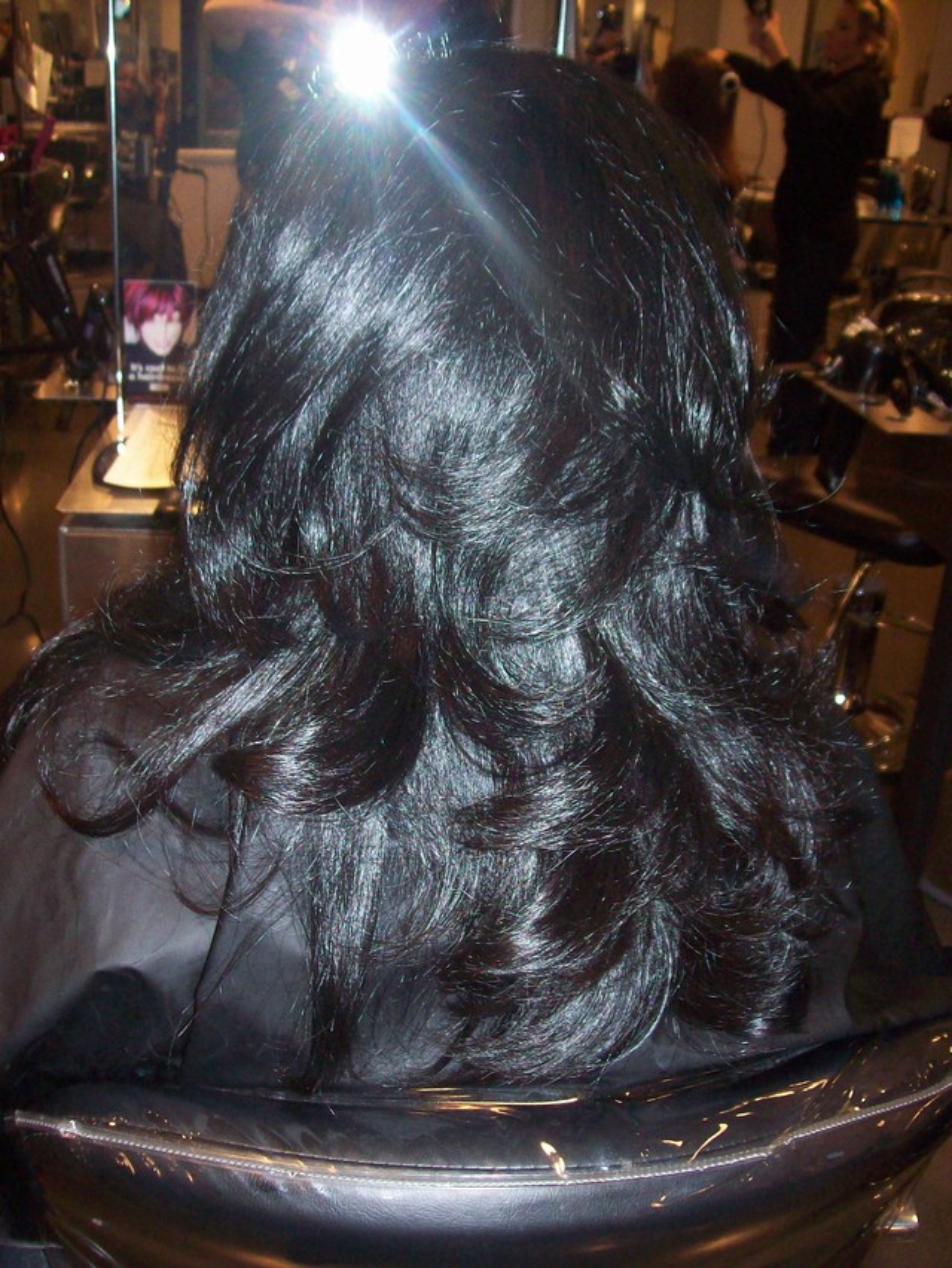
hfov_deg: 39.7
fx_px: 1320
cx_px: 476
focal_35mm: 36
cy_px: 634
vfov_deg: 51.3
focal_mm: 6
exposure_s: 1/64
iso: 200
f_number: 2.7
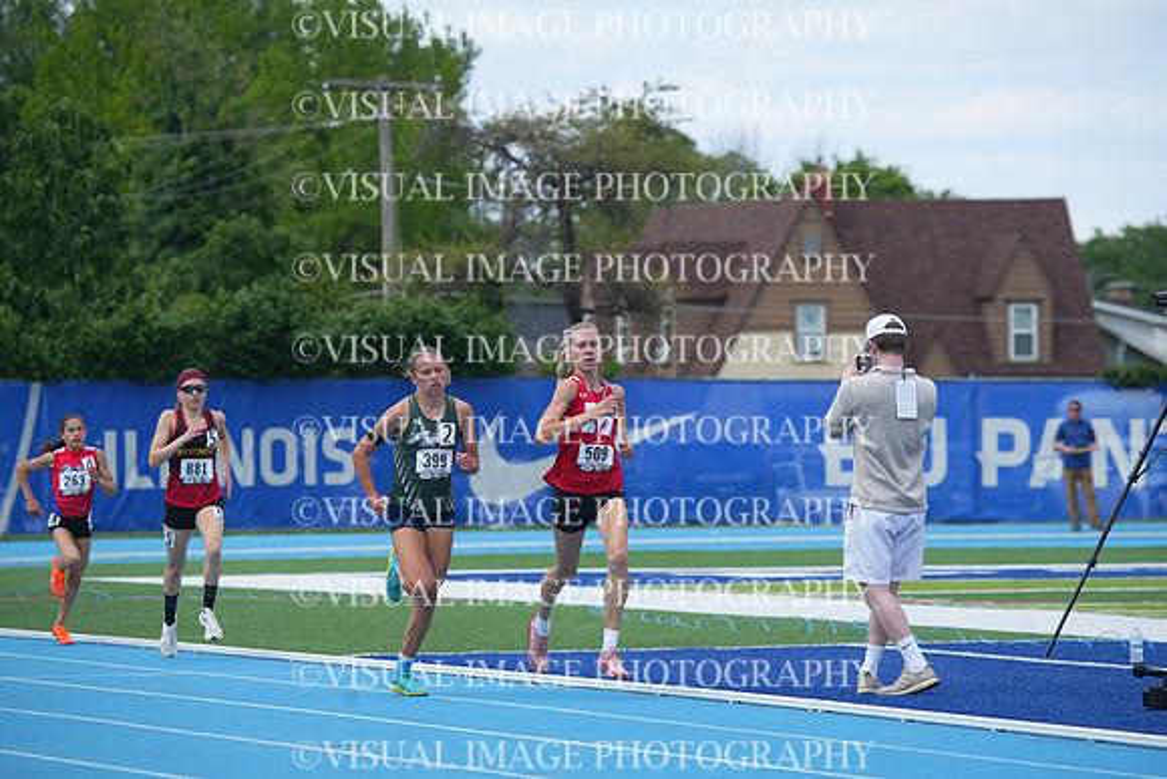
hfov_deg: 8.8
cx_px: 584
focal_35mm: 235
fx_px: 7619
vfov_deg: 5.9
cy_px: 390
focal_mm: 235
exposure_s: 1/1000
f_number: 5.6
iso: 320
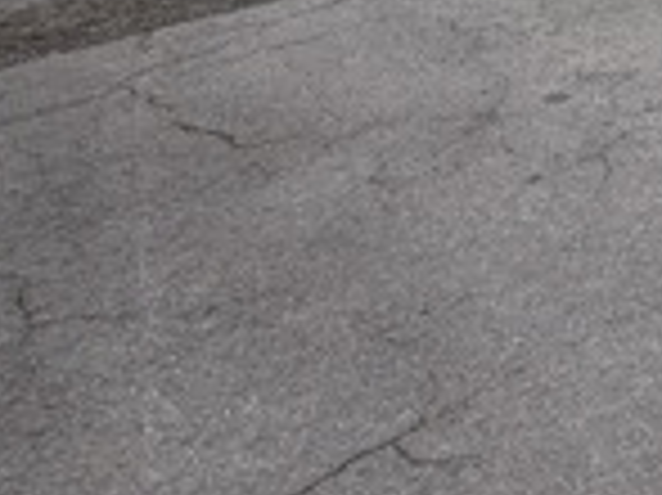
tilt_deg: -1.9
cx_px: 1162
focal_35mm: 61
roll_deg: -3.1
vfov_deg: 19.1
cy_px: -360
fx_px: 1166
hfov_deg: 21.7
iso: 20
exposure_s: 1/770
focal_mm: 2.22
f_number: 2.2
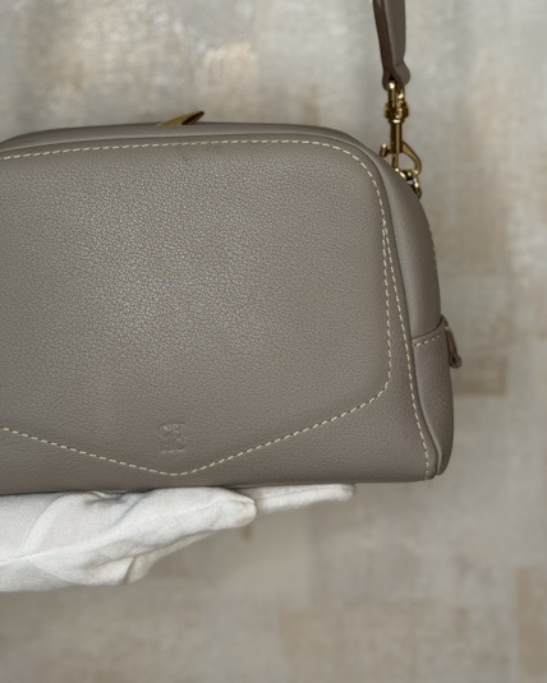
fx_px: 1417
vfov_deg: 26.9
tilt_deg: -10.8
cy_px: 213
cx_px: 171
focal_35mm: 70
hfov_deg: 21.7
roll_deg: +1.7
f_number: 1.78
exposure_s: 1/60
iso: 125
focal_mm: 6.76
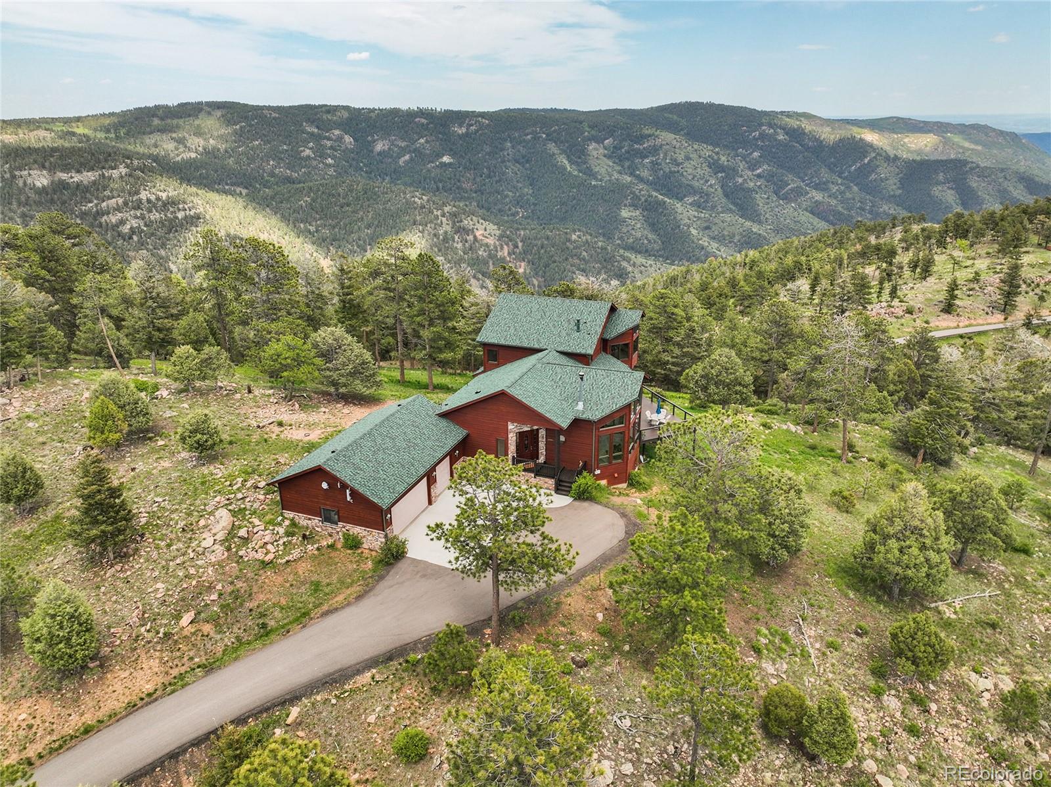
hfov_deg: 71.6
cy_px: 394
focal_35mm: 24
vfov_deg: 56.8
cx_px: 526
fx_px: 728
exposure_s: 1/100
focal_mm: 12.29
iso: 180
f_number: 2.8
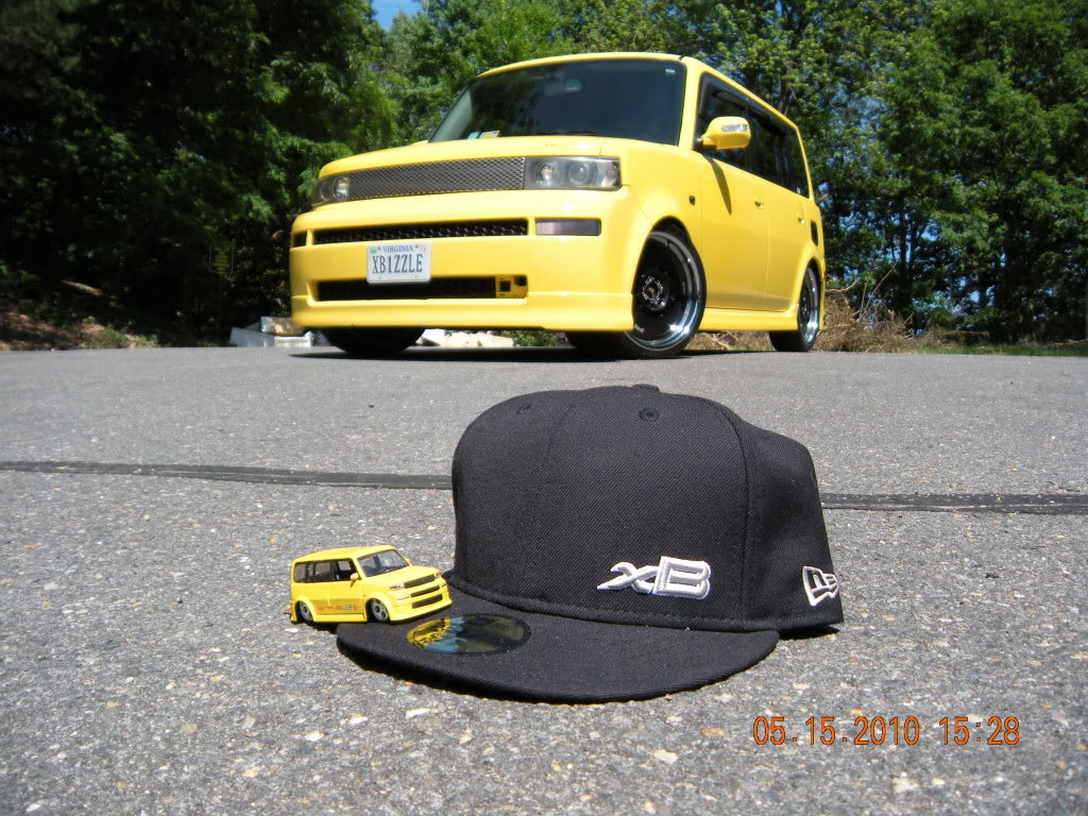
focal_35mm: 35
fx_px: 1100
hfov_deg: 52.6
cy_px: 408
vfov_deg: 40.7
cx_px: 544
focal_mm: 5.9
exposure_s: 1/450
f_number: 3.8
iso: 64
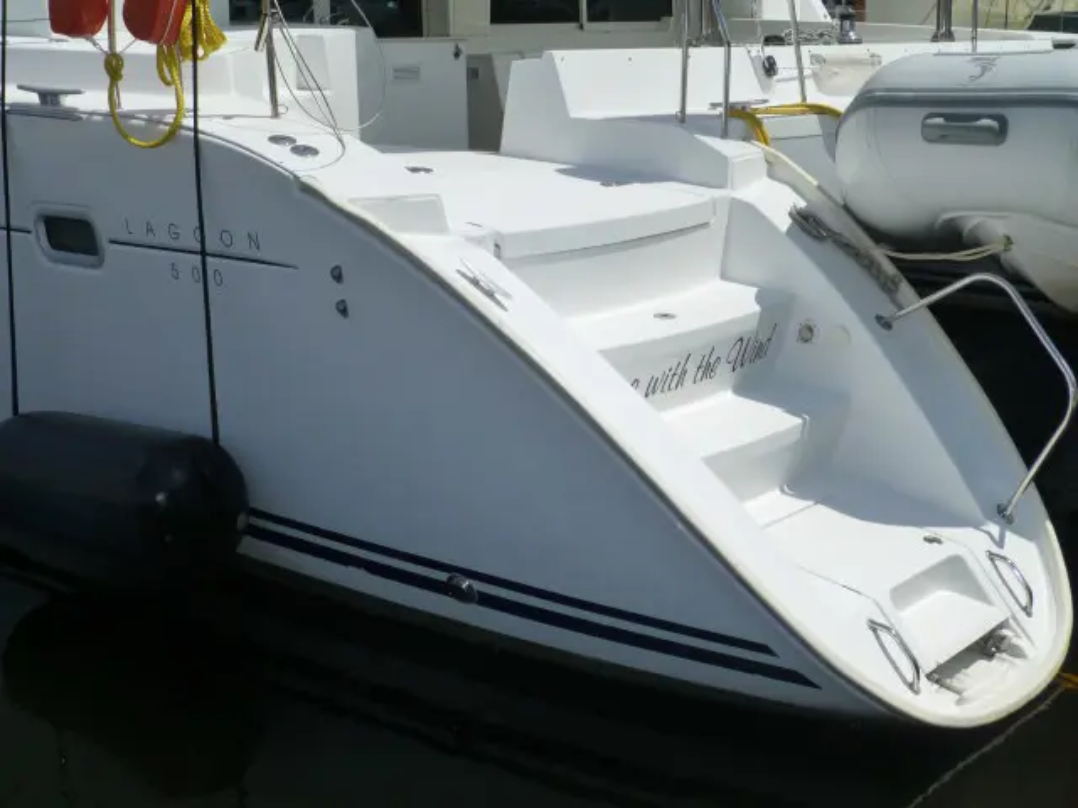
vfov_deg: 32.9
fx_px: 1370
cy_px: 404
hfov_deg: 42.9
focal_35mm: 44
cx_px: 539
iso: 160
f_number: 4.5
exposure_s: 1/2000
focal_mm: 7.9
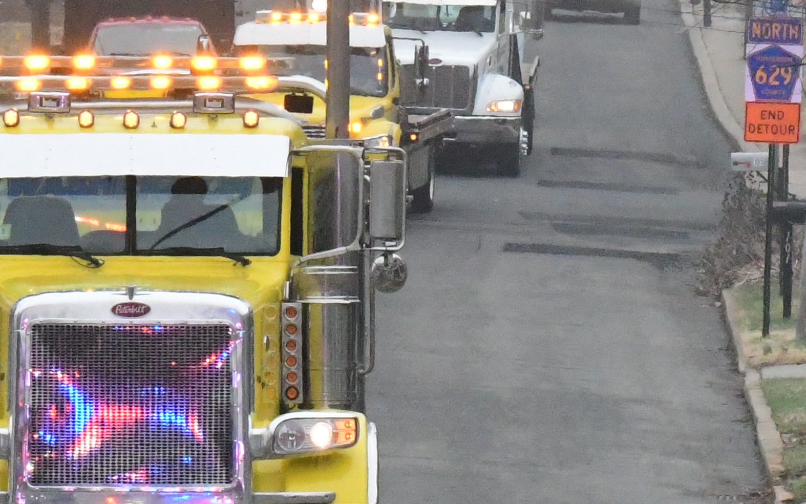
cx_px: 208
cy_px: 405
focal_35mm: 703
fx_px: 15443
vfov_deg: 1.9
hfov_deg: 3.0
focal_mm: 130
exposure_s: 1/1250
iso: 8000
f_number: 14
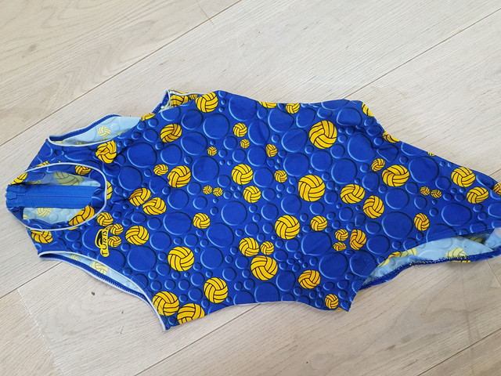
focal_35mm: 26
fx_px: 376
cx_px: 250
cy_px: 188
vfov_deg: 53.1
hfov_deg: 67.3
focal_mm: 4.2
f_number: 1.7
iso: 100
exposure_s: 1/60
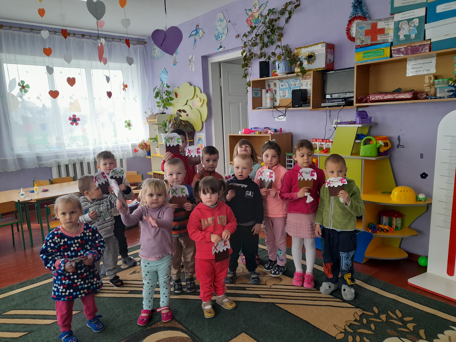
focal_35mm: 25
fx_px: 329
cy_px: 171
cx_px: 228
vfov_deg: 54.9
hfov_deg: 69.4
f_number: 2
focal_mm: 4.6
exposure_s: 1/50
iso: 40
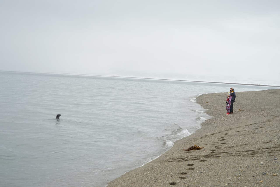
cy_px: 94
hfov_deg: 28.1
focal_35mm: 72
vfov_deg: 18.9
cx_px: 140
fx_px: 560
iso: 100
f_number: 5.6
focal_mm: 72
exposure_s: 1/80
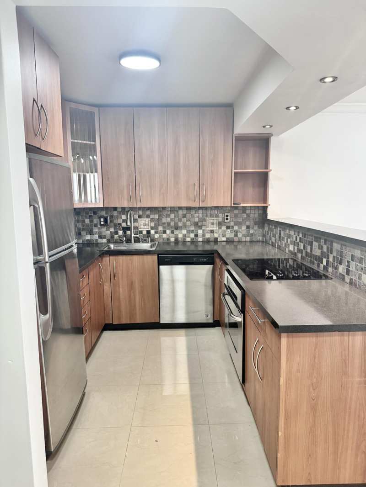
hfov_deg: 56.8
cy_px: 244
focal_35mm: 24
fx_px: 338
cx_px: 183
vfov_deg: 71.6
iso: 160
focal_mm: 6.76
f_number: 1.78
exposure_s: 1/120
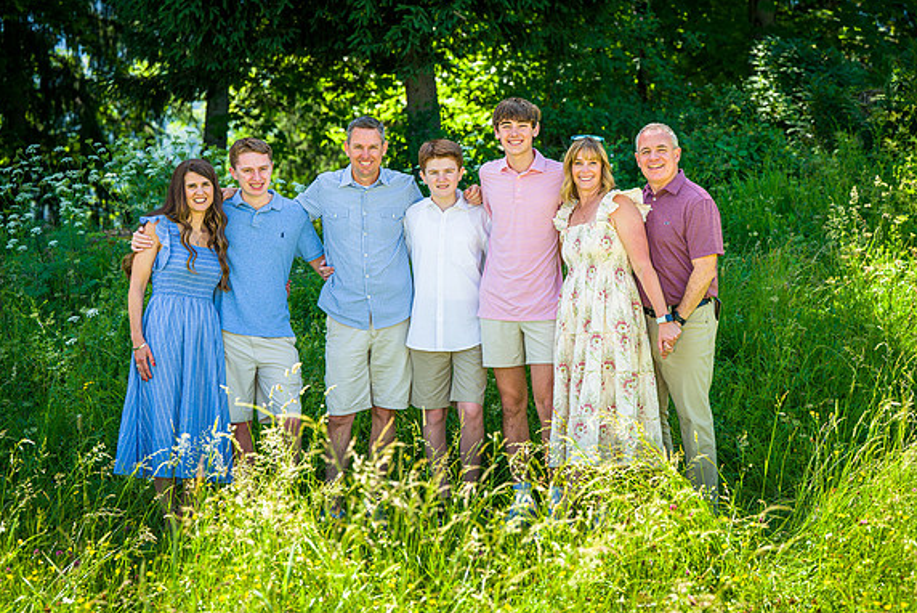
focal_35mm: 80
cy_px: 305
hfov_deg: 25.3
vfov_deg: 17.1
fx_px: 2039
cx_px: 457
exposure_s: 1/80
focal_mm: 79
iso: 100
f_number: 4
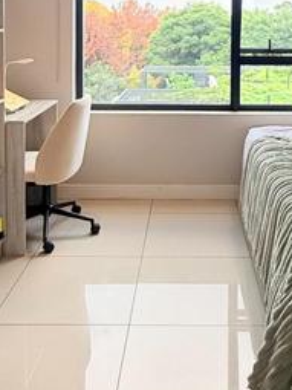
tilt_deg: -1.9
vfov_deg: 39.8
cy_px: 40
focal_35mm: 44
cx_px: 187
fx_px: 495
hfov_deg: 32.7
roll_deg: -1.0
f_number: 2.2
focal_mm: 2.22
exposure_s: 1/303
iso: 64
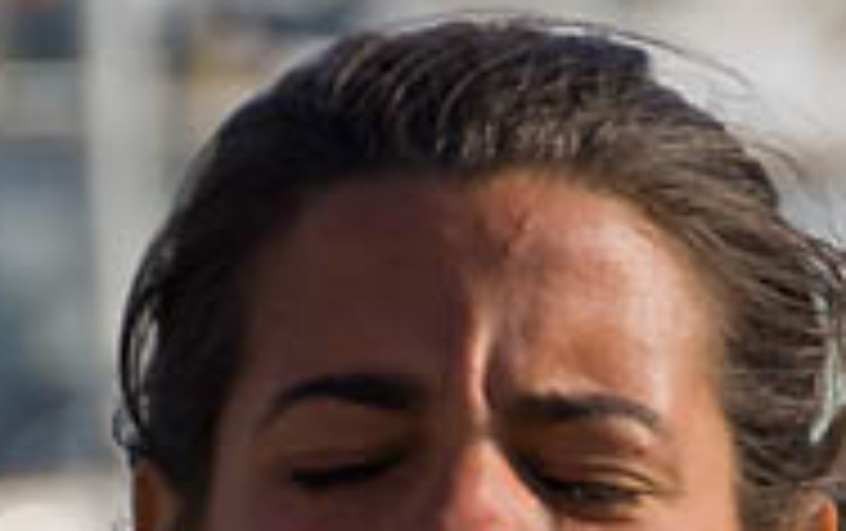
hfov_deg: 3.3
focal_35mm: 636
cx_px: 482
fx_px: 14671
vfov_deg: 2.1
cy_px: 740
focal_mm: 135
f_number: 5.6
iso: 200
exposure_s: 1/1250
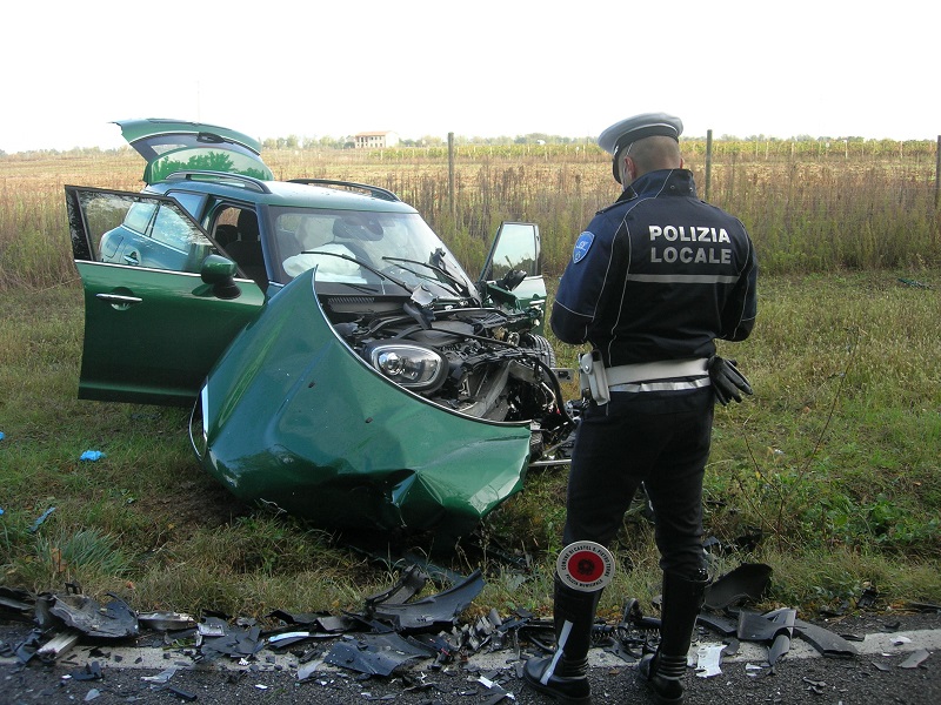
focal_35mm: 38
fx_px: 1033
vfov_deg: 37.7
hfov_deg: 49.0
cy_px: 352
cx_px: 470
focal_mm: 7.8
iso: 64
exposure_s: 1/200
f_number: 2.8
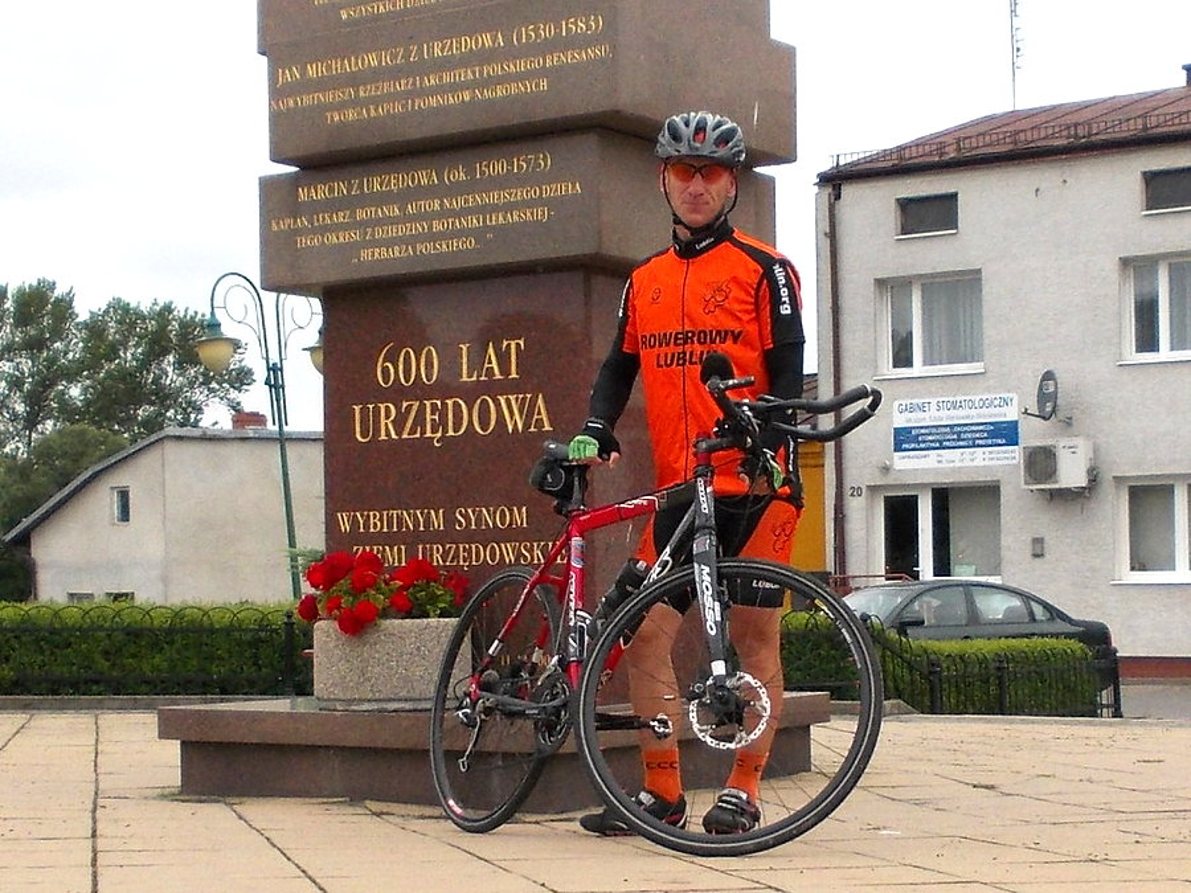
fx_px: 963
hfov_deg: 63.4
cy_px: 446
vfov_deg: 49.7
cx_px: 596
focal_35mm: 28
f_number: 2.7
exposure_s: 1/250
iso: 80
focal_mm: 4
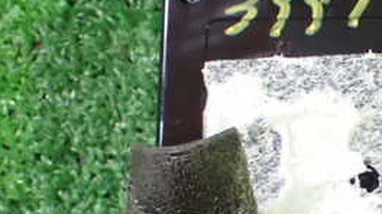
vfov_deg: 9.7
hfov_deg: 16.9
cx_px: 379
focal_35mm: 124
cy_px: 188
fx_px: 1255
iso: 1250
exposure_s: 1/50
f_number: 3.2
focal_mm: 9.01
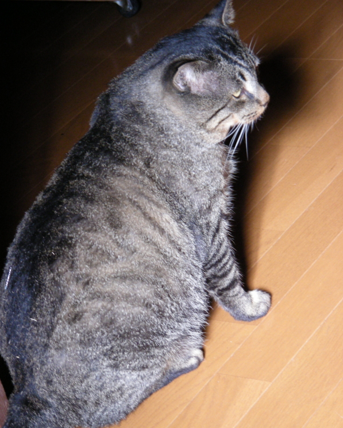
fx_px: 1700
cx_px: 171
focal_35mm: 134
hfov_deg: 11.5
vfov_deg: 14.4
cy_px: 221
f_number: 3.5
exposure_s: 1/62.7
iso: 200
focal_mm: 21.3
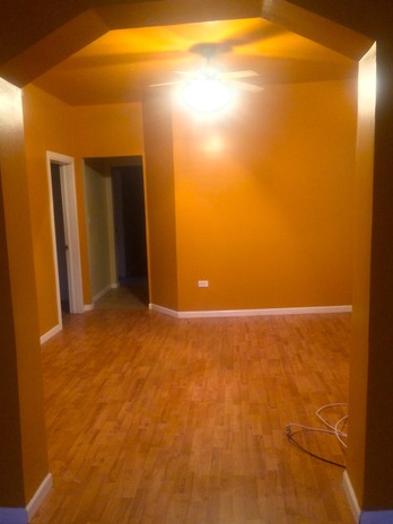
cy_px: 263
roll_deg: +0.9
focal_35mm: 30
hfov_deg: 46.8
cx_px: 195
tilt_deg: -8.4
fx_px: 454
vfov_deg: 60.0
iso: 320
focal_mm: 4.15
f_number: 2.2
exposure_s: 1/20
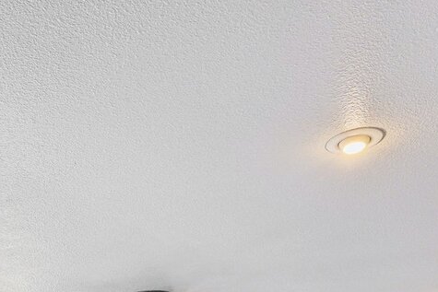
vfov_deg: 19.0
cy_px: 496
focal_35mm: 58
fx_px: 706
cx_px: -14
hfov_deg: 31.5
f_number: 8
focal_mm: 17
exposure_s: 1/30
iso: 400
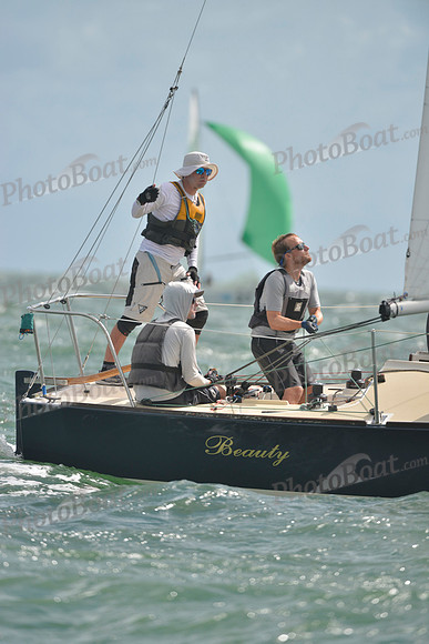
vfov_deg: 5.2
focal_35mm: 400
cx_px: 214
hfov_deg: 3.4
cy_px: 322
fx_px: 7145
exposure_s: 1/2000
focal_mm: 400
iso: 280
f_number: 5
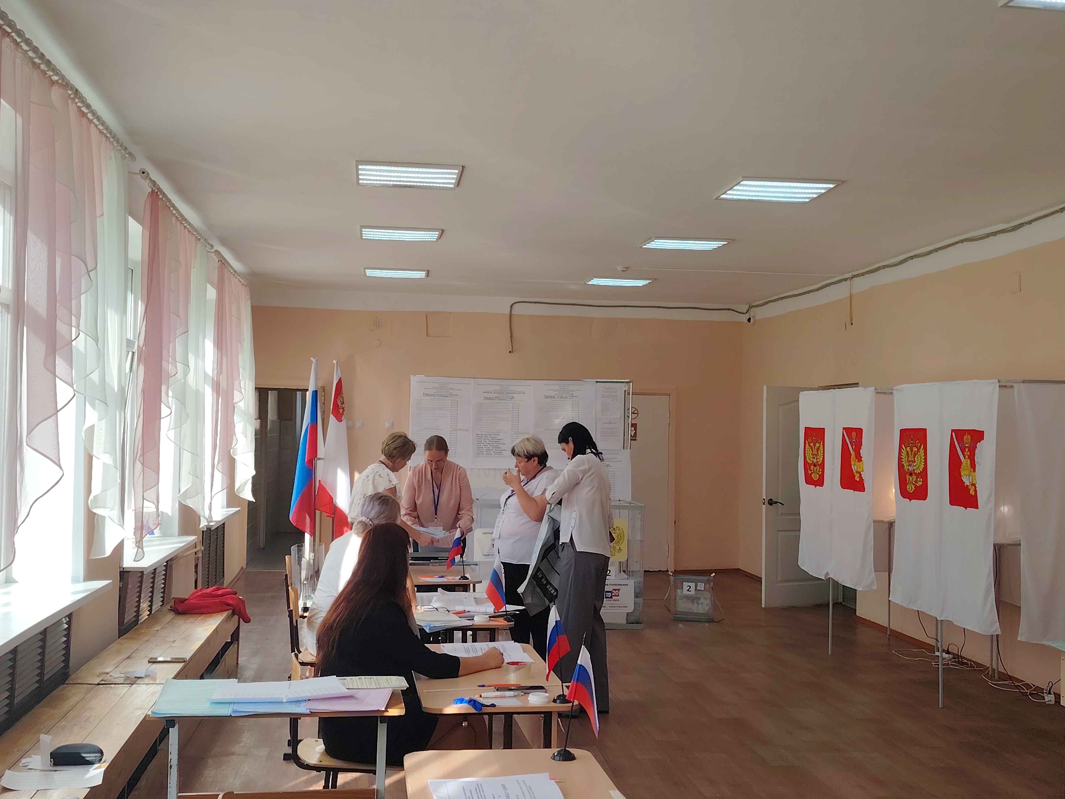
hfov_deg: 45.8
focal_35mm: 41
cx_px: 532
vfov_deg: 35.1
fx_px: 1261
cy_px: 400
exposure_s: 1/271
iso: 100
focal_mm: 5.25
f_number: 1.75
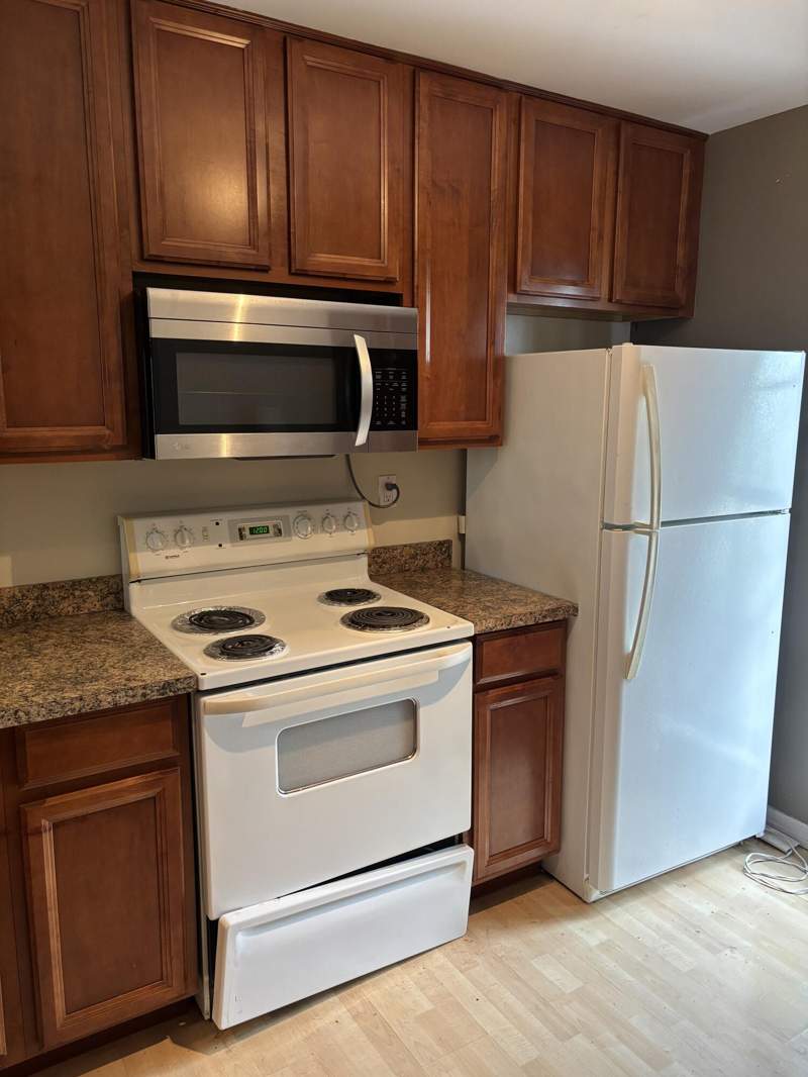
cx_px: 404
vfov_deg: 67.3
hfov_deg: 53.1
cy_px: 538
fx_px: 809
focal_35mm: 26
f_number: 1.6
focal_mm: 5.96
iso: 200
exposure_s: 1/60
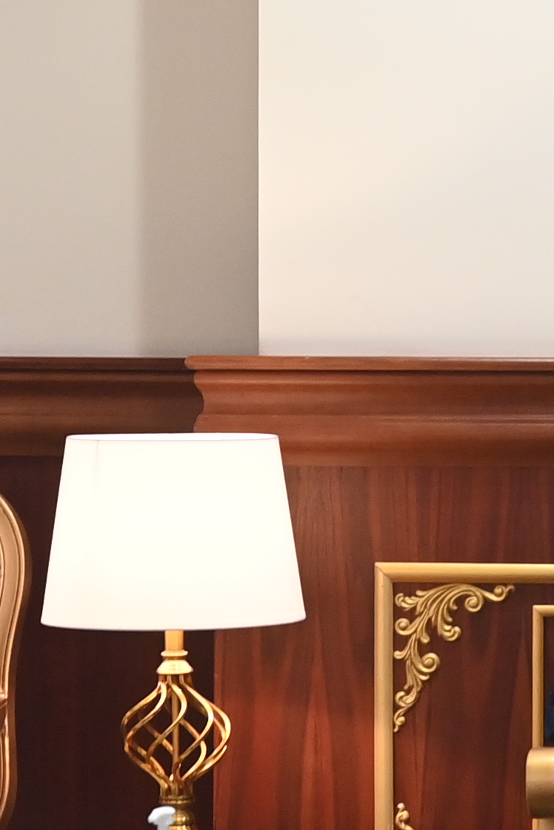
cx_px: 784
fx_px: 3322
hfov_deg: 9.3
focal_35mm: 144
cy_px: 468
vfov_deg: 14.2
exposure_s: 1/160
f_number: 4
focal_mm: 29
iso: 2000
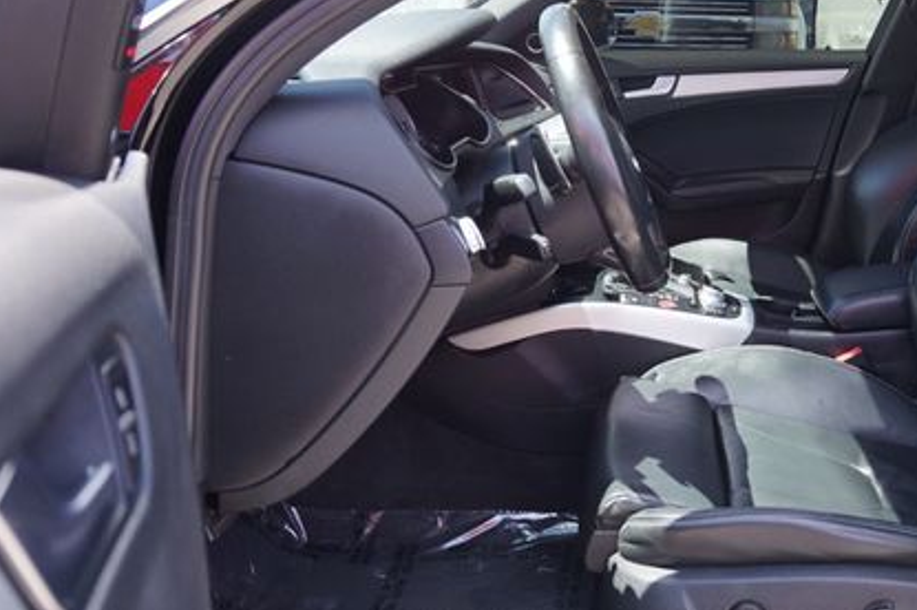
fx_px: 942
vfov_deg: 35.6
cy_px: 212
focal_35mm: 37
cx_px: 685
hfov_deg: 49.9
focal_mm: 16
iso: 100
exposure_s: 1/60
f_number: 4
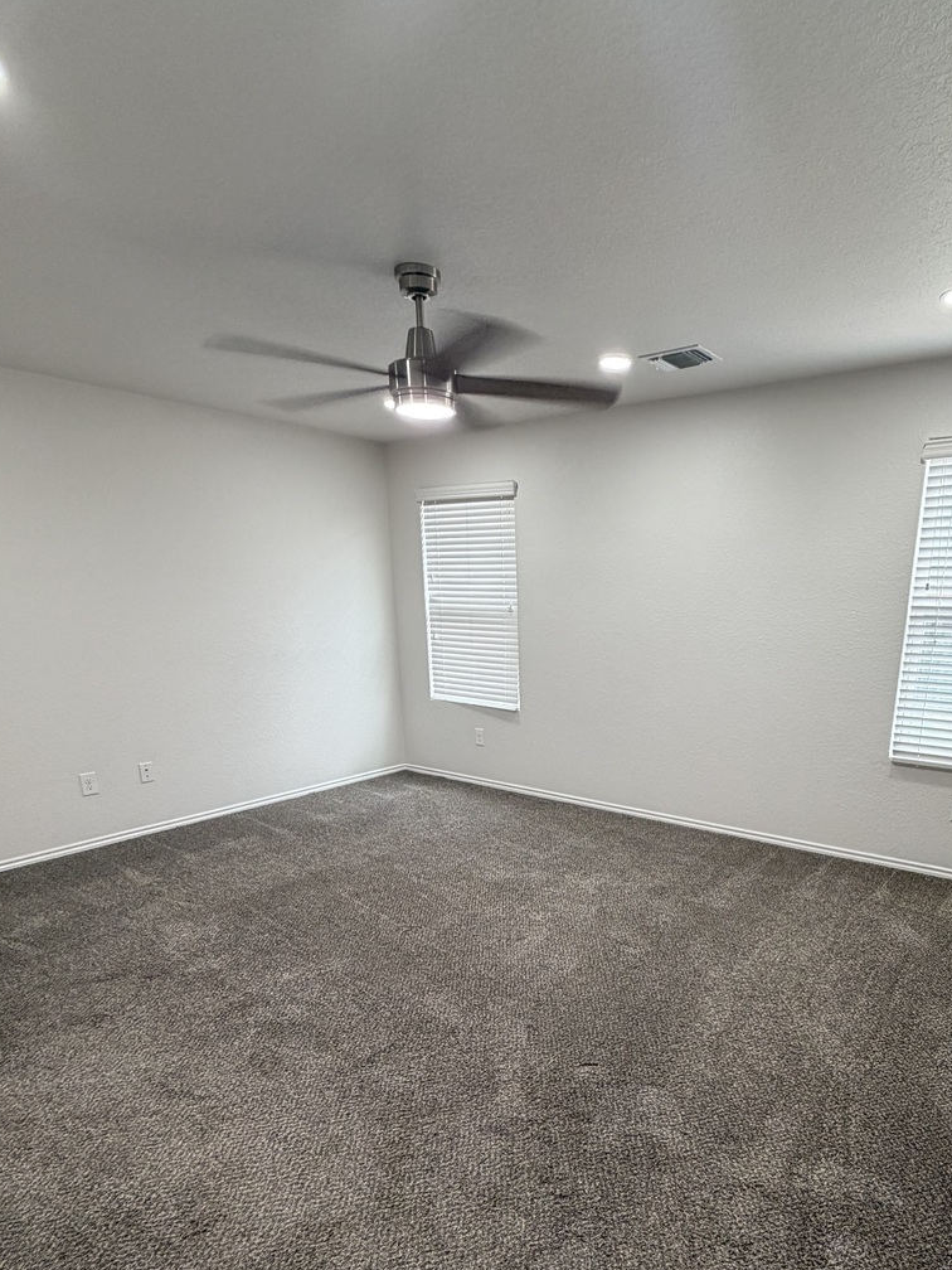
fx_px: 733
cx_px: 591
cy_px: 811
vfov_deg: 79.9
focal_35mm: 20
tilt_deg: -16.3
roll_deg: +0.3
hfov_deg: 65.1
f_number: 2.2
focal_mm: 2.22
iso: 160
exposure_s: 1/61
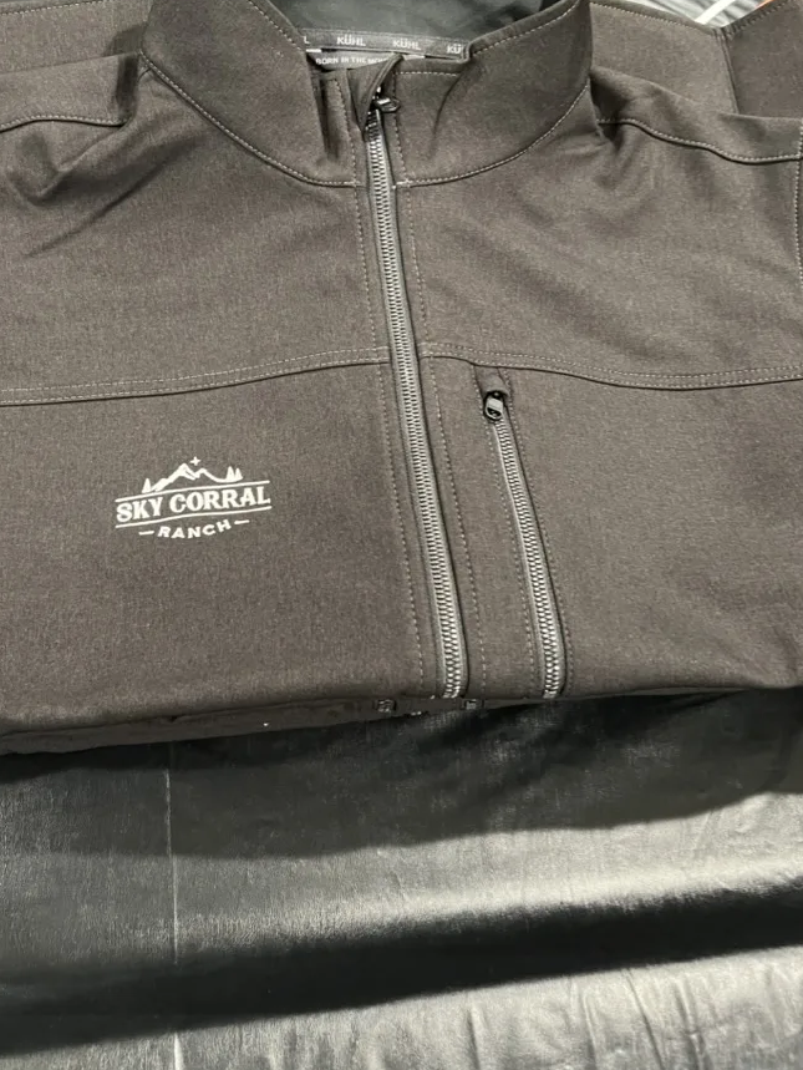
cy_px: 480
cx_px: 337
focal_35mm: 31
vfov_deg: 58.2
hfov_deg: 45.3
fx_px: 958
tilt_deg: -63.7
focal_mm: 5.7
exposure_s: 1/40
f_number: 1.5
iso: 500
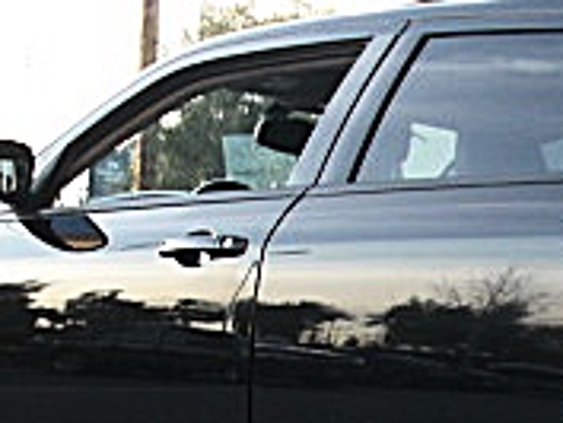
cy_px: 572
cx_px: 611
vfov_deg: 11.1
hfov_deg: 14.8
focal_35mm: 130
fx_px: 2116
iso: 100
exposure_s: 1/80
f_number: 2.8
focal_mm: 6.3
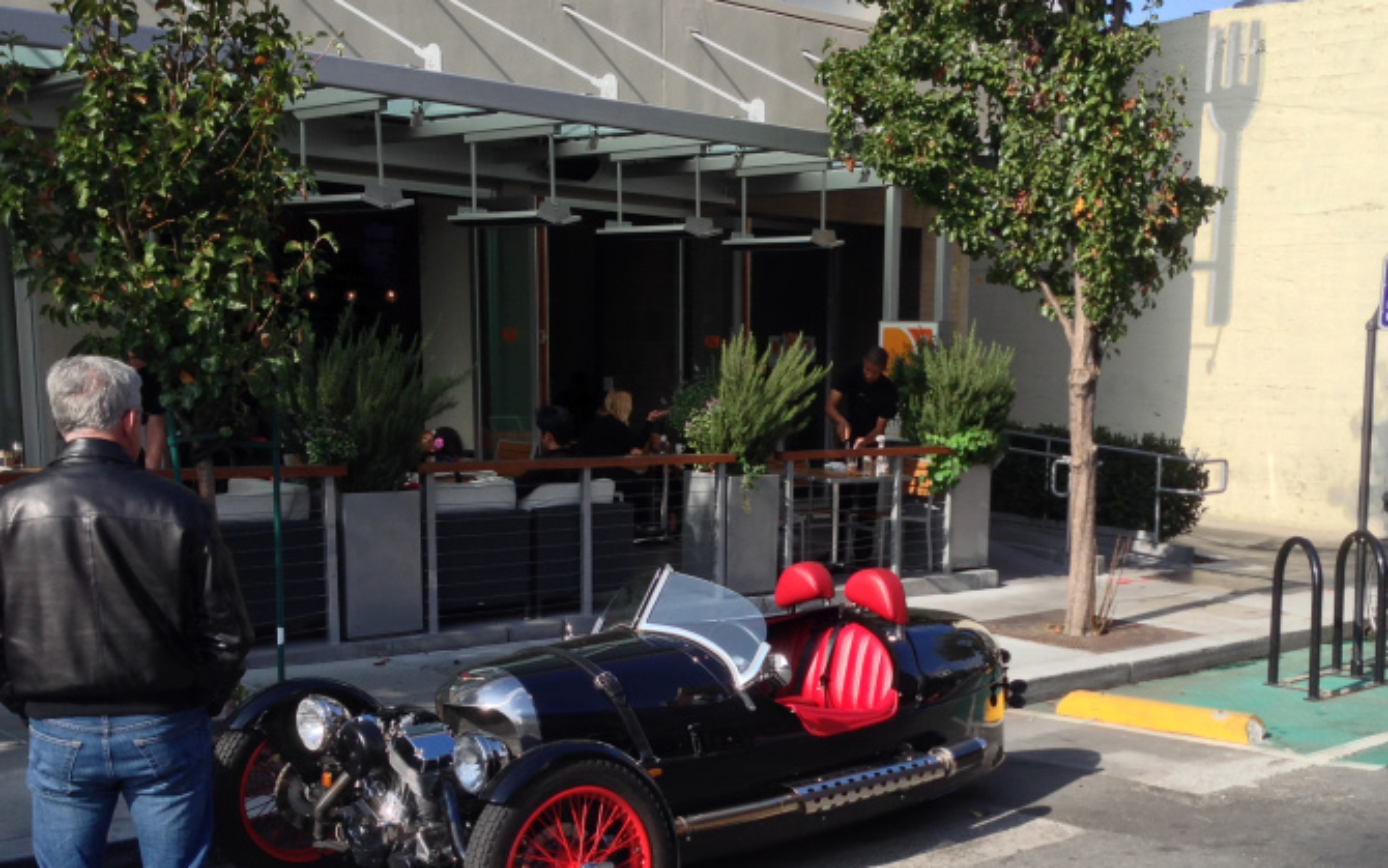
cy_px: 647
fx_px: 1778
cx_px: 860
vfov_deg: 27.1
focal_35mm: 47
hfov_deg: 42.3
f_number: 2.4
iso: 50
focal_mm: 4.12
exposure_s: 1/834
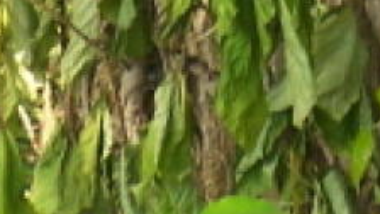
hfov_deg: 2.3
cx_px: 453
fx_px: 9290
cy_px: -650
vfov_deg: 1.3
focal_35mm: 922
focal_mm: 23.1
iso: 80
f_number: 3.2
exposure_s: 1/160
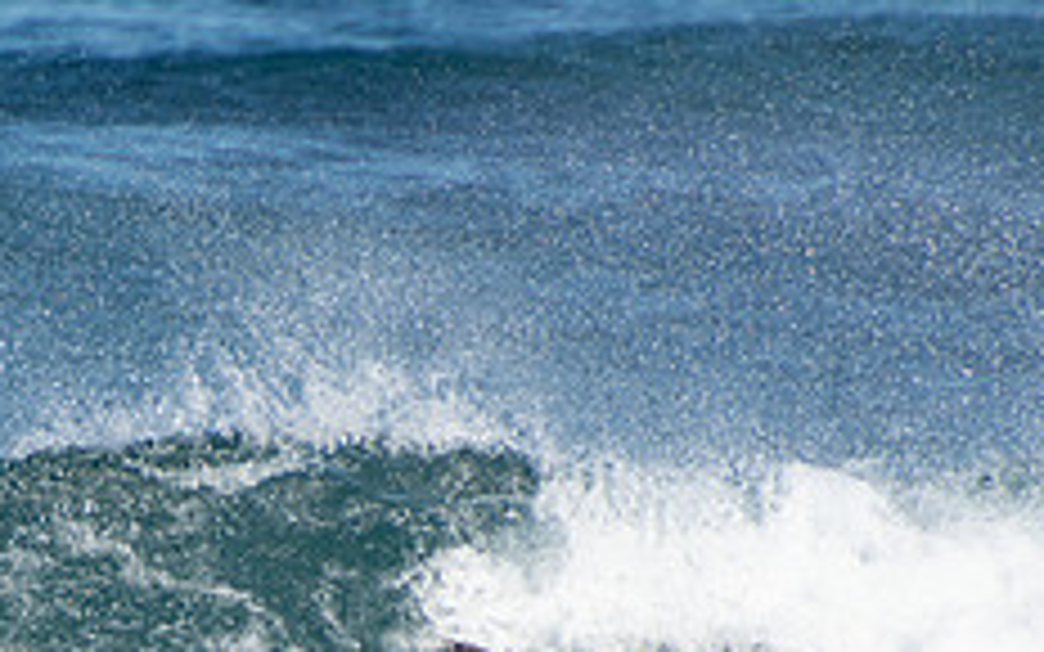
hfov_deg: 1.4
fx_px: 43504
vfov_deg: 0.9
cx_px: 212
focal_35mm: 1529
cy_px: 825
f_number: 5.6
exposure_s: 1/1250
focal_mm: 400
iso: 280
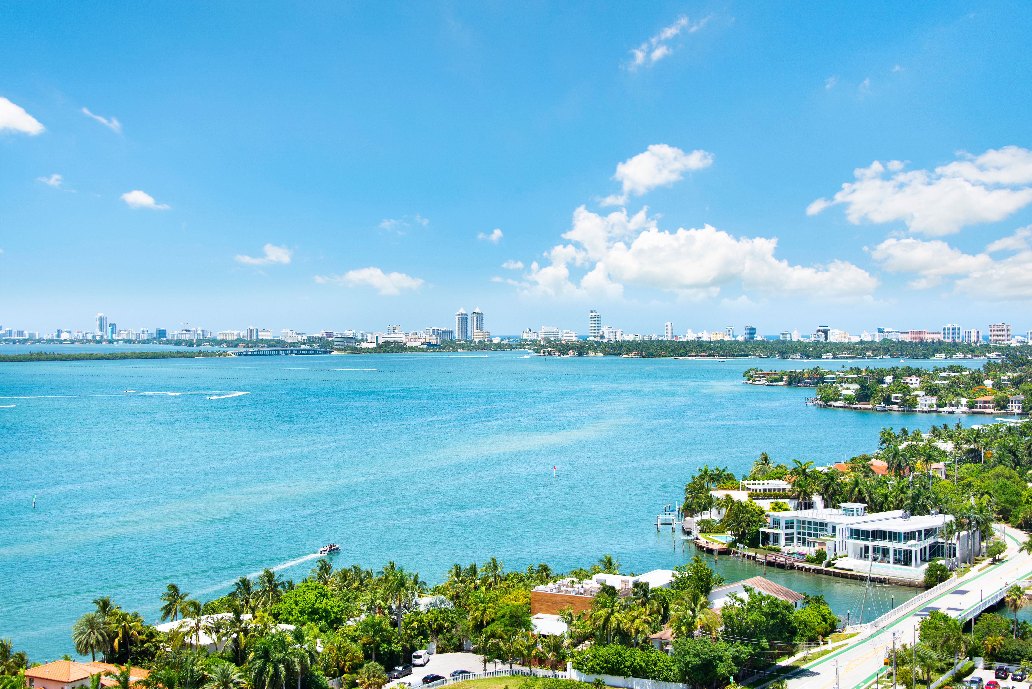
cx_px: 516
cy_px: 344
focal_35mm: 50
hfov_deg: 39.6
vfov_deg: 27.0
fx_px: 1434
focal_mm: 50
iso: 100
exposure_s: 1/160
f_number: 7.1
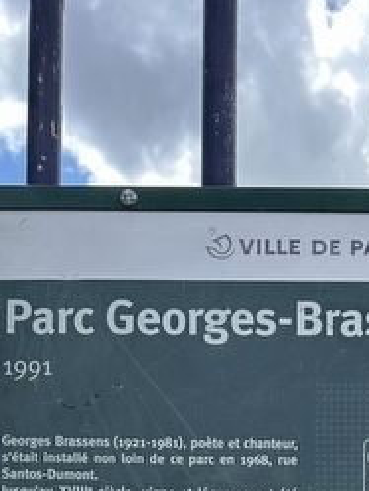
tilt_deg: +1.1
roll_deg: +0.3
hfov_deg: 19.0
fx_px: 1093
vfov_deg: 20.7
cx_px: 292
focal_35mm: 77
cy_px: 783
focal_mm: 6.86
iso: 80
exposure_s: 1/1949
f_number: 1.78
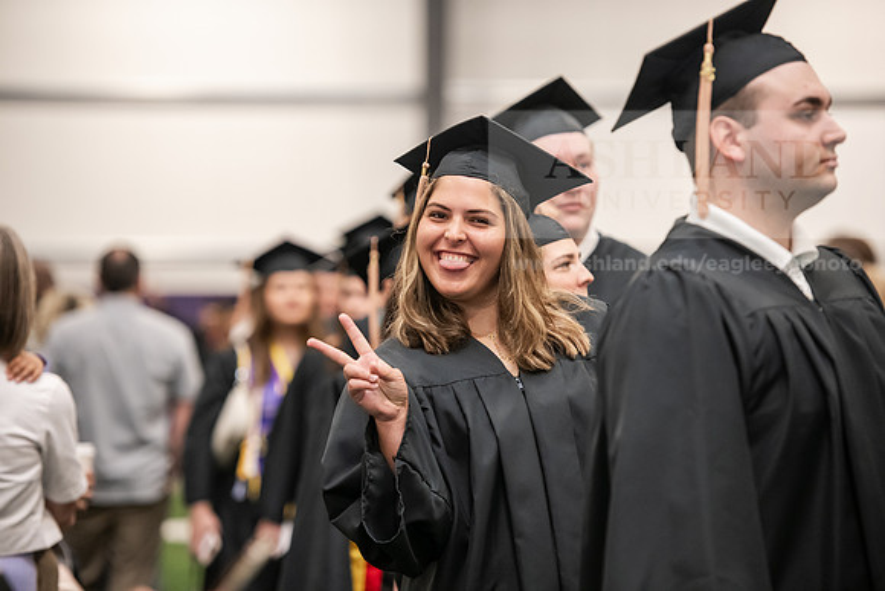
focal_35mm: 155
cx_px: 442
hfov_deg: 13.2
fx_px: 3811
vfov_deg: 8.9
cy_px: 296
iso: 2500
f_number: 3.2
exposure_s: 1/200
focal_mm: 155
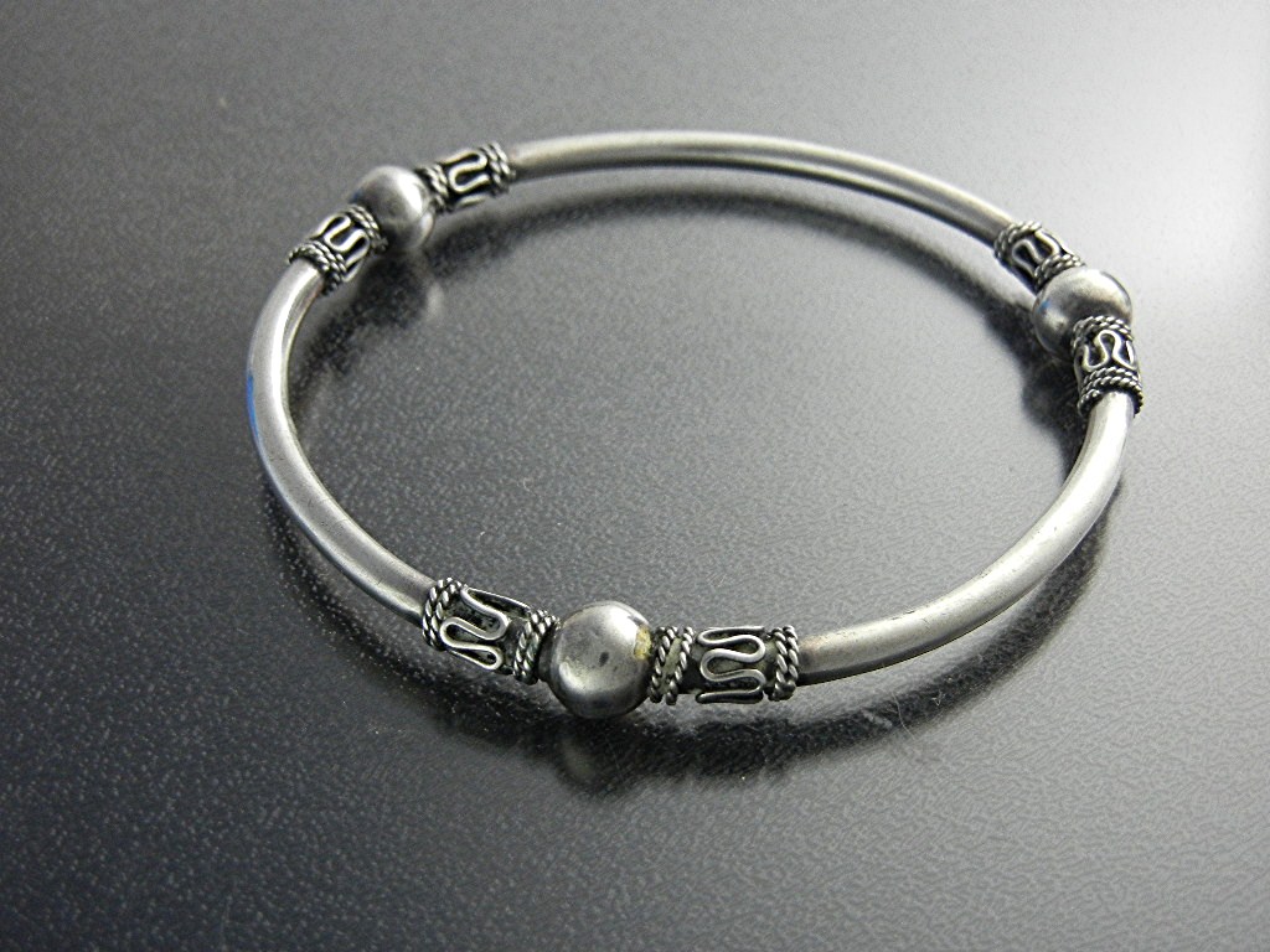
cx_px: 635
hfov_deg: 36.8
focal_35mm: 52
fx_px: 1908
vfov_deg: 28.0
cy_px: 476
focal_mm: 9.3
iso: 400
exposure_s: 1/24.2
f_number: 3.9
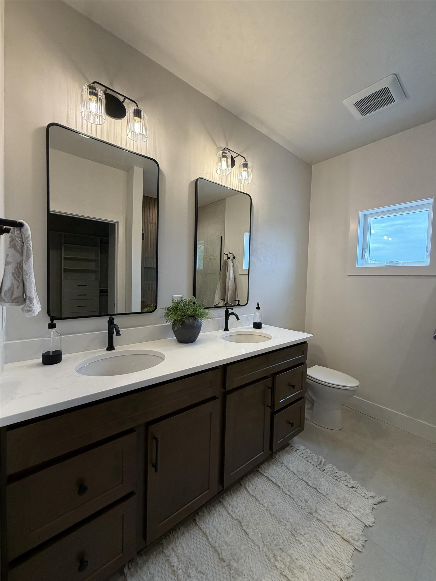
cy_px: 290
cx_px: 218
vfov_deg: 102.1
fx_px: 235
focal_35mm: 14
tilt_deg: -2.1
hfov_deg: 85.7
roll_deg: -2.1
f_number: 2.2
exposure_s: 1/120
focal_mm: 2.22
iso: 160
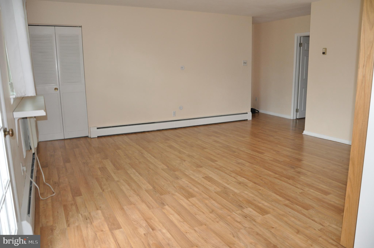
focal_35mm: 27
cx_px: 187
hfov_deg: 67.4
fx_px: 280
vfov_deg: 47.8
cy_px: 124
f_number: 3.5
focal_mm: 18
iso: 800
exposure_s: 1/60
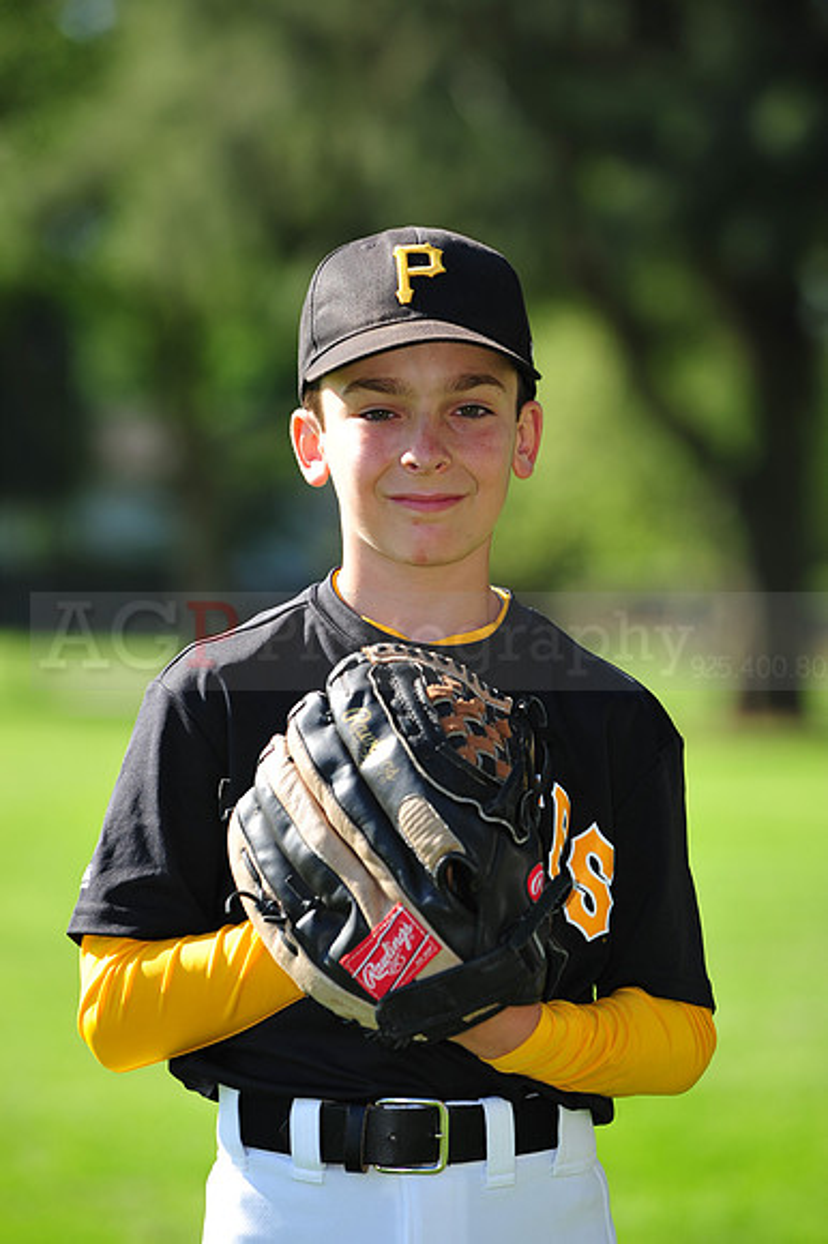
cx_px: 414
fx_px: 6390
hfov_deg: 7.4
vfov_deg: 11.1
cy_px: 622
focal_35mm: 185
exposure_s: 1/500
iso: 200
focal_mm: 185
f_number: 5
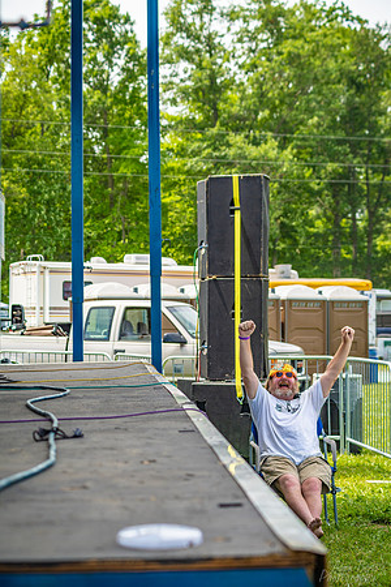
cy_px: 294
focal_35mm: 90
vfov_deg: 22.6
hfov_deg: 15.2
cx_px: 196
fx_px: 1466
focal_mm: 90
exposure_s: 1/500
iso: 400
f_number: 6.3
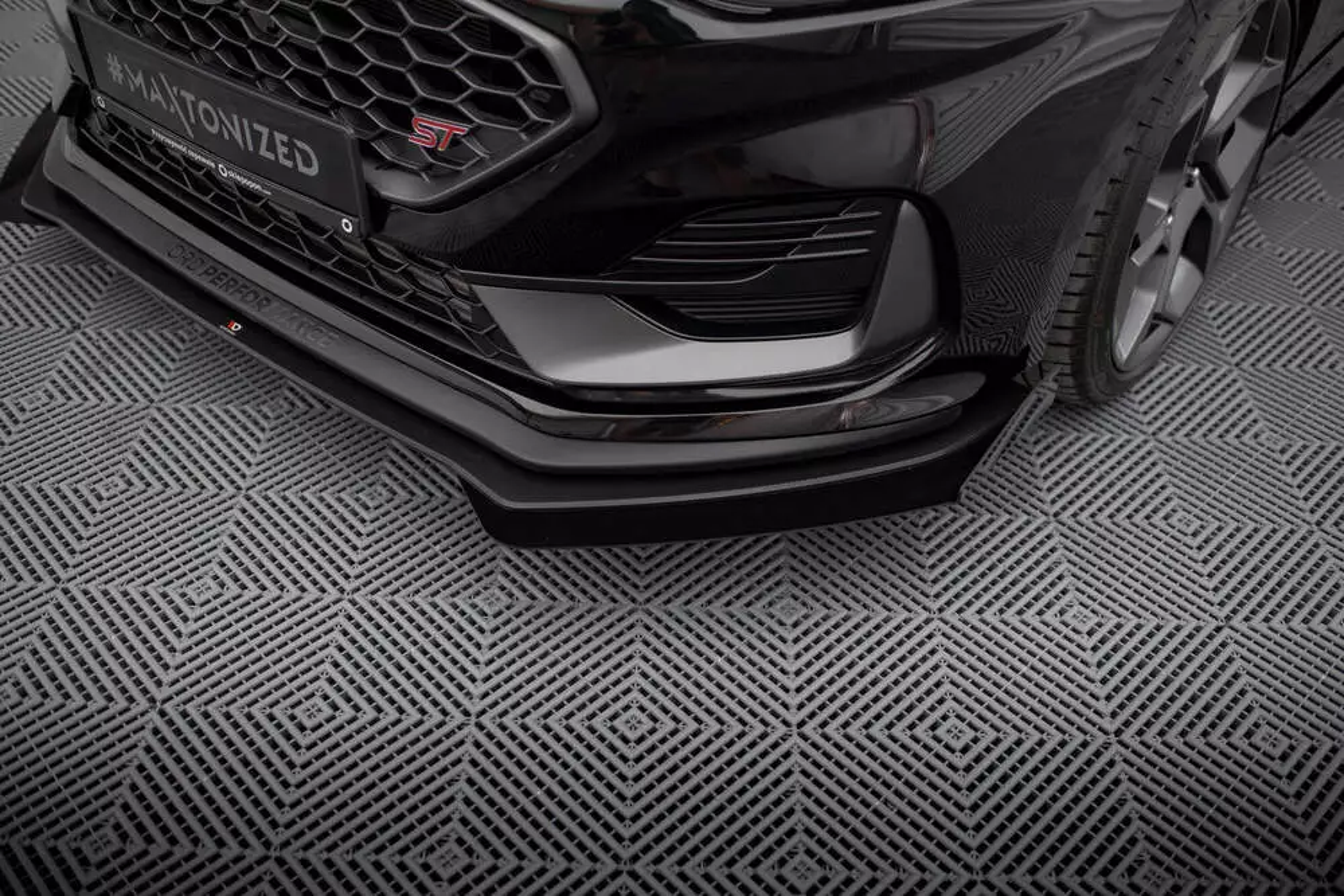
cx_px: 672
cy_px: 448
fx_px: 1307
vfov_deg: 37.9
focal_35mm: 35
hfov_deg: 54.4
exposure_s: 1/125
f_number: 2.5
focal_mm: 35
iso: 500
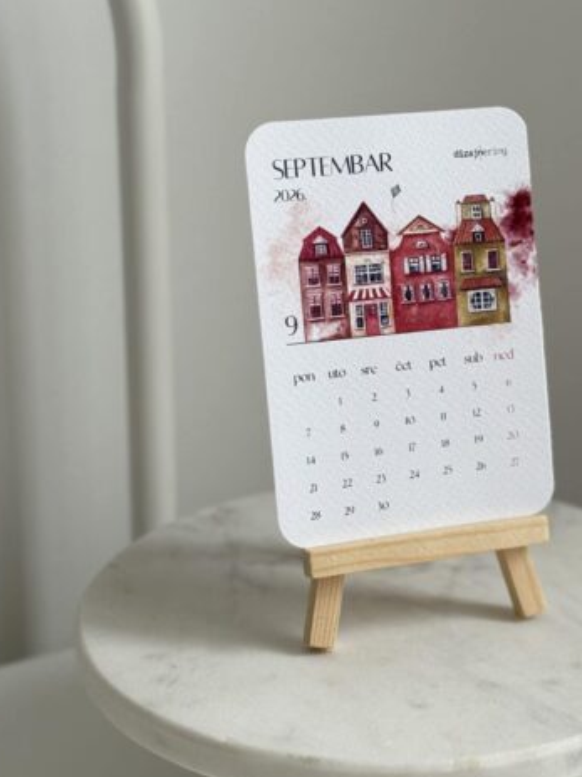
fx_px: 1862
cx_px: 428
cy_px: 346
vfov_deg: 23.6
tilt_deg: -16.9
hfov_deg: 17.7
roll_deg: -1.2
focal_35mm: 83
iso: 100
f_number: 1.78
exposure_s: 1/77
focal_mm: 6.76
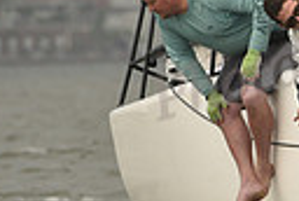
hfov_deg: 1.1
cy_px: 148
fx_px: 15060
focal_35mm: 1809
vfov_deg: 0.8
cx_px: 605
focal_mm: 400
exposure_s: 1/800
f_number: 7.1
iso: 400
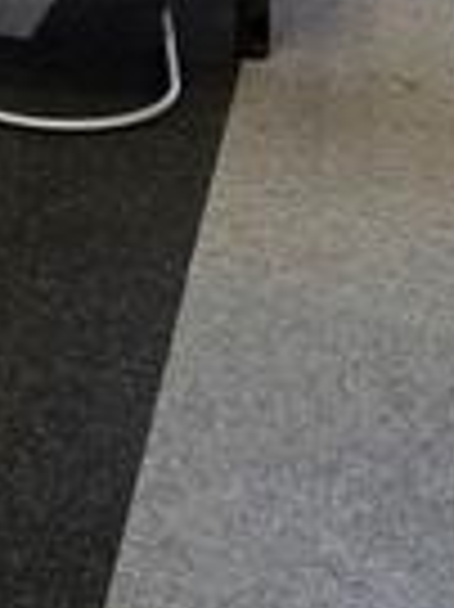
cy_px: -275
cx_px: -310
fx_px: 1349
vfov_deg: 21.7
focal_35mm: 77
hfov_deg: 16.6
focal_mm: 2.2
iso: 200
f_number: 1.9
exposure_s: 1/100
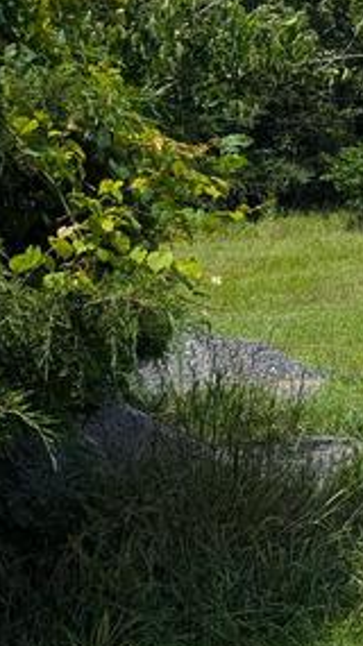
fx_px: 1611
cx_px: 901
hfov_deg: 10.8
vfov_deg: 22.5
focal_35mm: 94
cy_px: 173
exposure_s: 1/1335
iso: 22
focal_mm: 6.9
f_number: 1.68
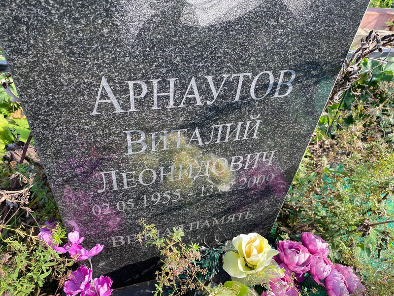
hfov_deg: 67.3
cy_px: 148
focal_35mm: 26
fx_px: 296
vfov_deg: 53.1
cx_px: 197
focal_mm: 4.25
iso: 32
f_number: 1.8
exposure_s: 1/333
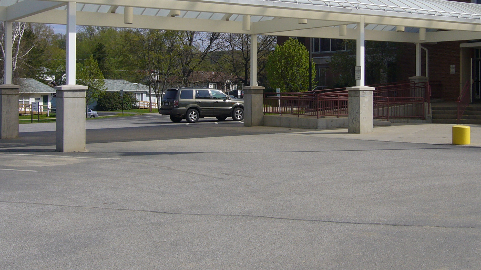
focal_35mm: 52
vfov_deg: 22.8
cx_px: 264
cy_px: 65
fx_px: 663
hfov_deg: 39.8
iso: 80
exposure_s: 1/500
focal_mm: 5.8
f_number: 5.6
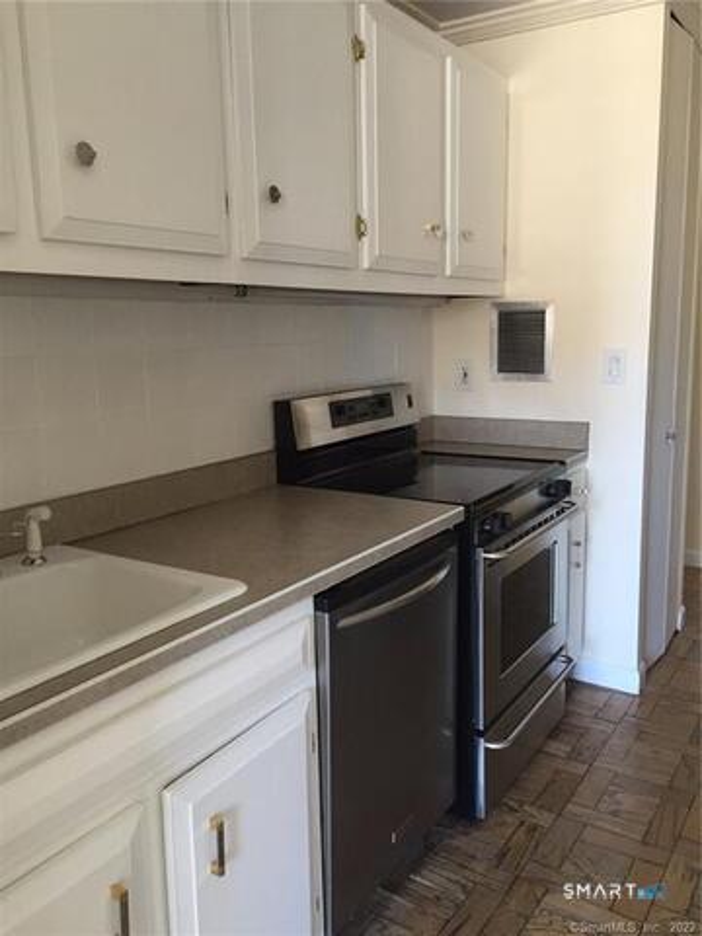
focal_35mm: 29
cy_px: 468
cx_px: 351
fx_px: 784
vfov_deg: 61.7
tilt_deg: -9.4
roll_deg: +2.2
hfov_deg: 48.2
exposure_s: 1/30
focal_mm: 4.15
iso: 100
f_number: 2.2
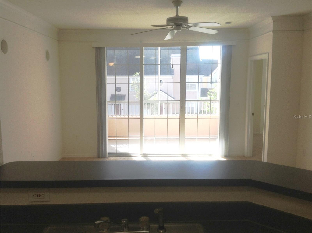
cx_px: 156
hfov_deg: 52.7
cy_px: 116
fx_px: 315
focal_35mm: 35
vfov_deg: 40.6
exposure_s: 1/169
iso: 50
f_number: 2.4
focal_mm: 4.28
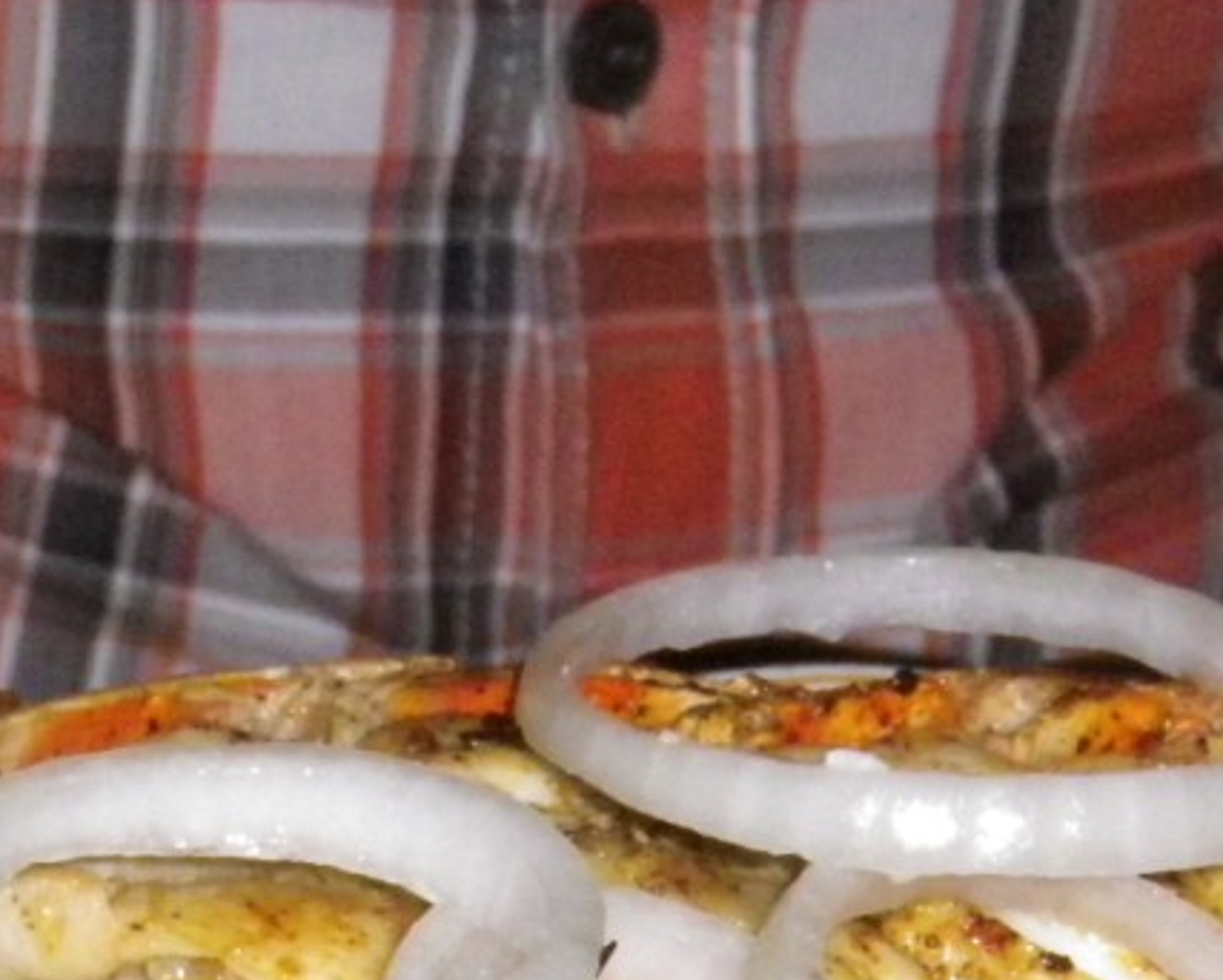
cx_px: 974
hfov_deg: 8.3
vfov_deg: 6.6
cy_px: 771
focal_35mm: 233
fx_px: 8438
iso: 800
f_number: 5.2
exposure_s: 1/80
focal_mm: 14.9
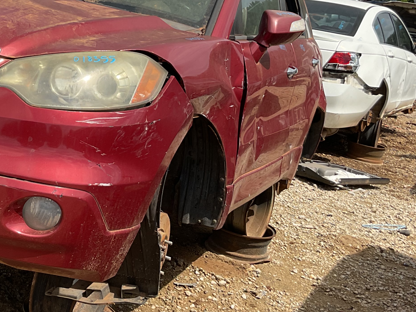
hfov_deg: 30.1
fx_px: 757
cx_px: 92
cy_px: 79
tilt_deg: -8.9
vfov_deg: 23.1
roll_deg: -8.4
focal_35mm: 63
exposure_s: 1/1984
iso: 16
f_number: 1.8
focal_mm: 3
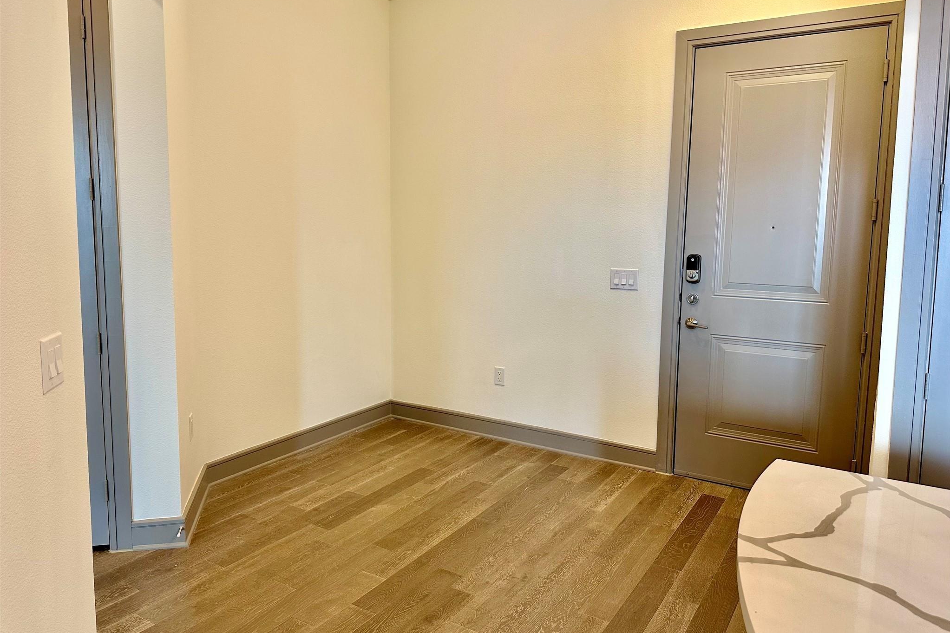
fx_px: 660
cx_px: 475
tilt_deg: -6.6
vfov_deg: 51.2
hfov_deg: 71.5
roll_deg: -0.8
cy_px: 298
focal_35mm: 25
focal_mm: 6.86
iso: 125
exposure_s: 1/120
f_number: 1.78
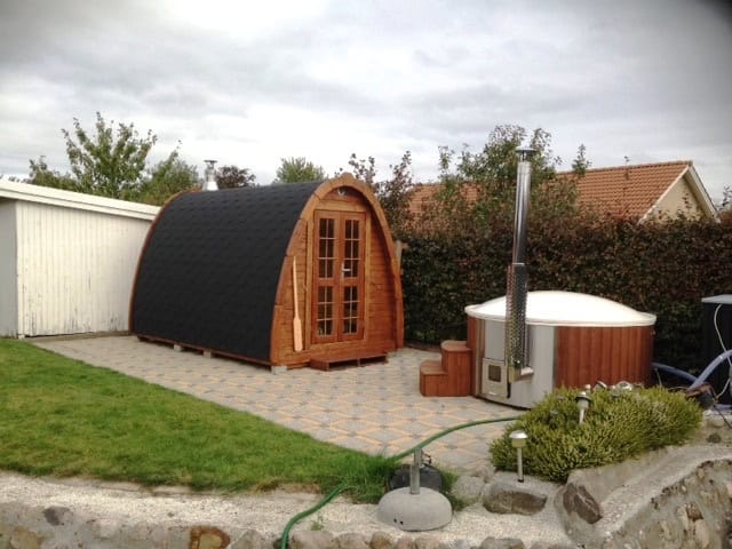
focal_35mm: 33
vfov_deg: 42.9
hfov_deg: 55.4
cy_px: 274
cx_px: 366
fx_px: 698
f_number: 2.4
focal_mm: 4.1
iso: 50
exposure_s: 1/240
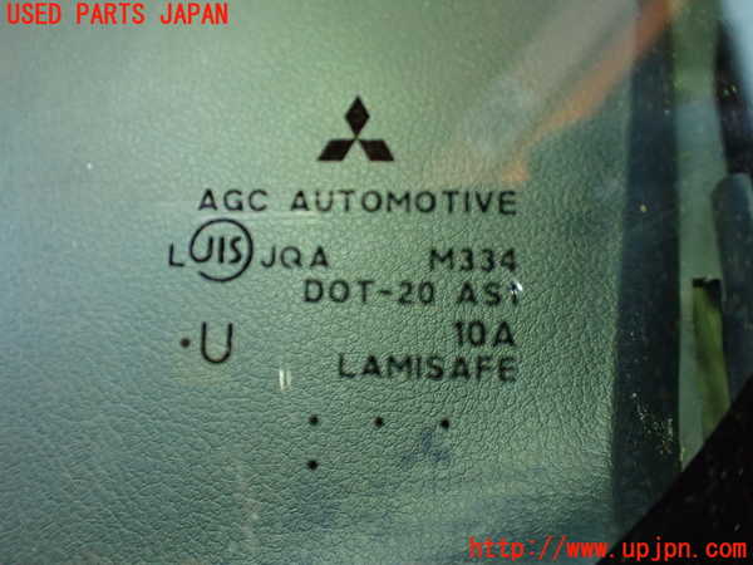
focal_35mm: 30
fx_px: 653
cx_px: 376
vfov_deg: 46.8
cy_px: 282
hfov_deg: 60.0
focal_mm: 5.4
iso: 800
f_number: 2.3
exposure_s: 1/30
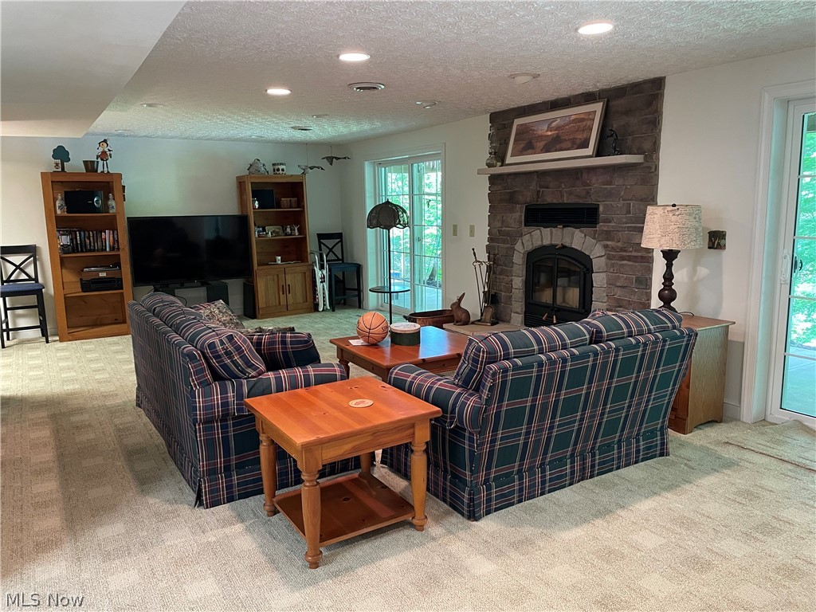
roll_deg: +1.0
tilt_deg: -9.0
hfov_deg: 67.3
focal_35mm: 26
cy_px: 306
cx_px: 408
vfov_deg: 53.1
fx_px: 613
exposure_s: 1/60
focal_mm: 4.2
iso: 320
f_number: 1.6
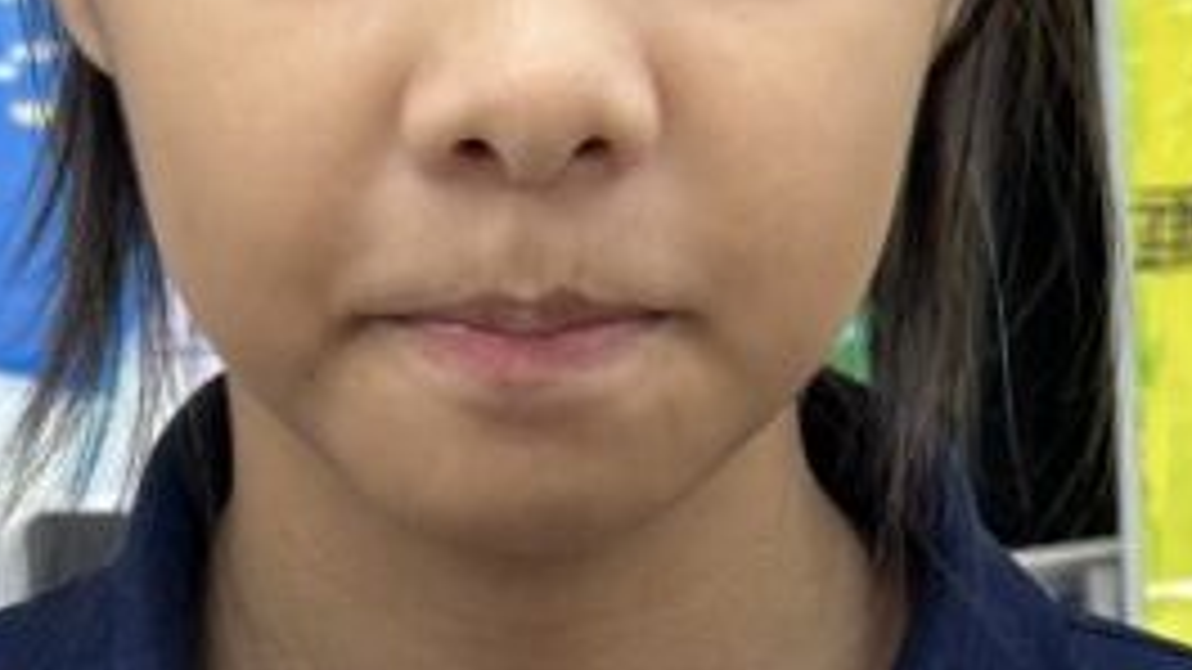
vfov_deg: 10.9
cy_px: 980
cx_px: 490
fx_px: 3382
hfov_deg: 20.0
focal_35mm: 107
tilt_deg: -14.3
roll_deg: +2.4
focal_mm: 5.7
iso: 40
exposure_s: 1/100
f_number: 1.5
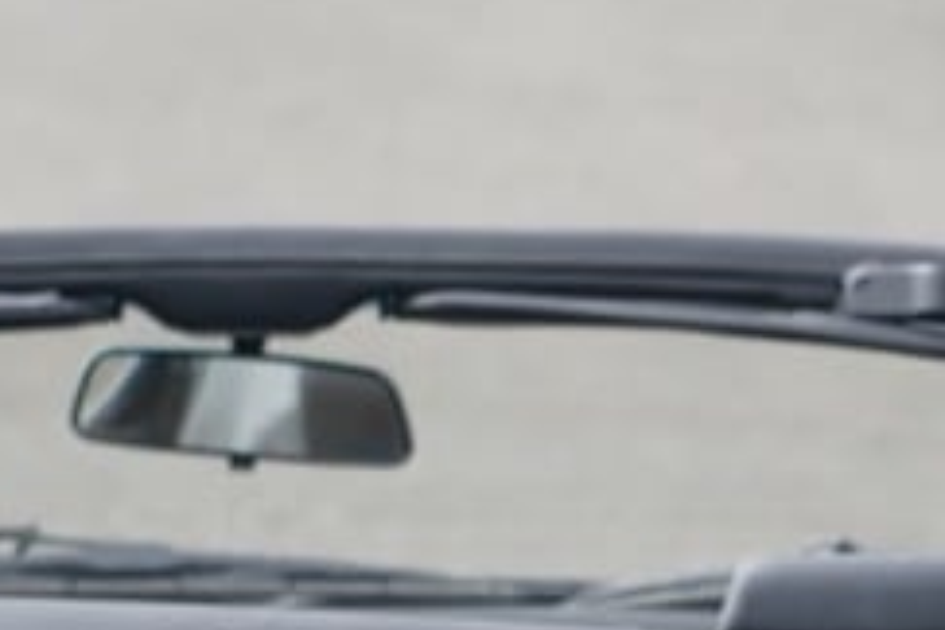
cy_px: 1447
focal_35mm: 552
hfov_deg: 3.7
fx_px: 14489
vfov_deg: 2.5
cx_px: 264
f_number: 4
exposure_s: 1/160
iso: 250
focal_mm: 105
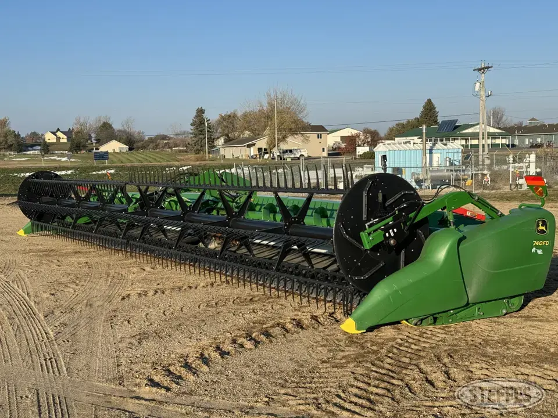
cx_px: 279
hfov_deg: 39.7
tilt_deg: -3.3
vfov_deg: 30.3
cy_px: 209
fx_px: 774
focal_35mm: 48
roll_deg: +1.4
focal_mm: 6.86
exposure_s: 1/3425
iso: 64
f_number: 1.78
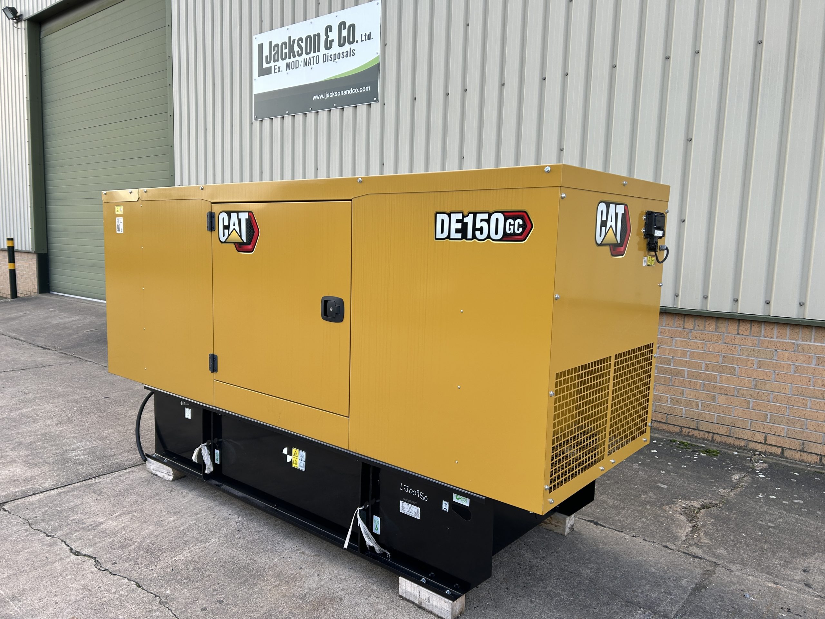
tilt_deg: -6.2
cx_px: 412
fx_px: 620
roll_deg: -2.3
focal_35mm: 26
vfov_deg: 53.1
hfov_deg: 67.3
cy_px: 310
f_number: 1.5
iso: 50
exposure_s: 1/572
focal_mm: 5.7
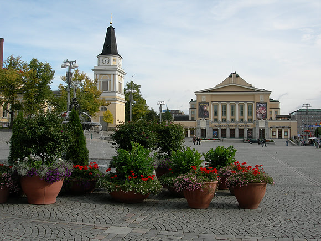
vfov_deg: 37.7
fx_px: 352
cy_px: 120
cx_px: 160
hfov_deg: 49.0
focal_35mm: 38
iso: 50
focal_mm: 7.8
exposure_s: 1/362
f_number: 4.8
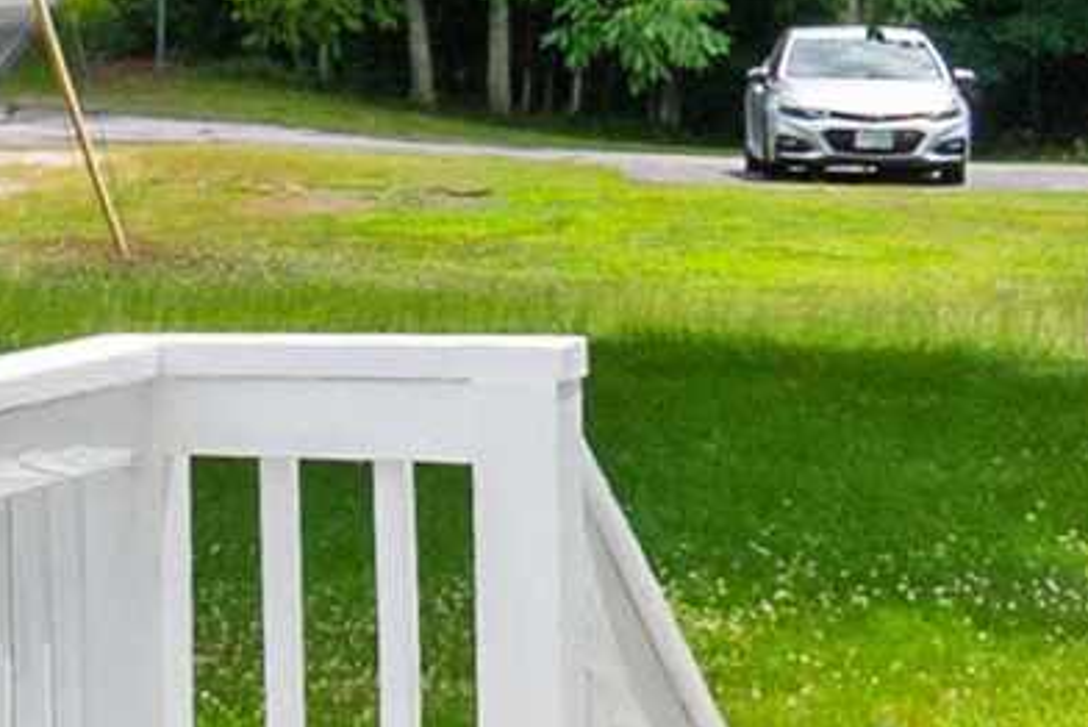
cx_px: -1091
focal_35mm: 153
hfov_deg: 12.0
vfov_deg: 9.0
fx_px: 4625
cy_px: 522
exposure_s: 1/125
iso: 200
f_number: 11
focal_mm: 13
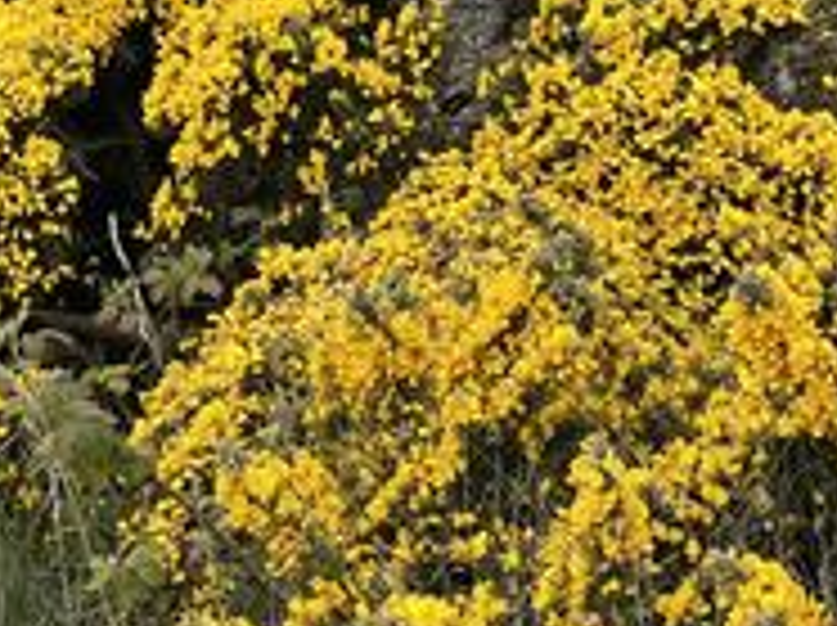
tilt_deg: -9.4
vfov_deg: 12.8
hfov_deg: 17.6
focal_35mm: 112
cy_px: -158
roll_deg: -1.5
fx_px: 2705
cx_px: 387
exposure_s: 1/2747
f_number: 1.6
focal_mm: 4.2
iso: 32
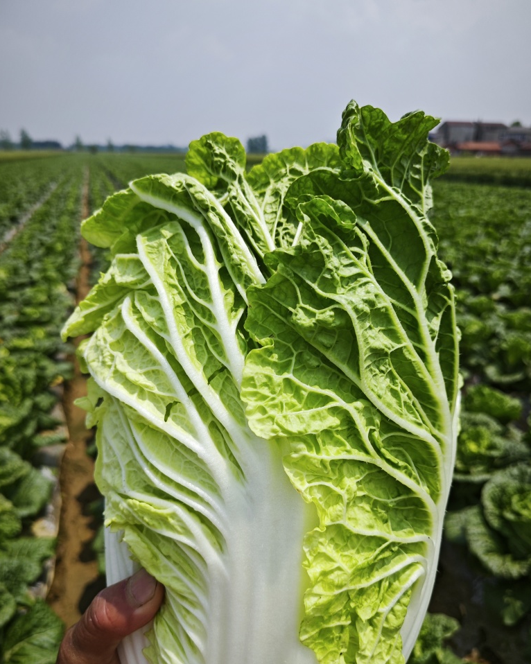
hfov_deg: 56.8
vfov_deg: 68.0
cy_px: 359
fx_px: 491
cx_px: 270
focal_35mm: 25
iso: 50
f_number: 1.8
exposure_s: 1/2805
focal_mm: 5.43
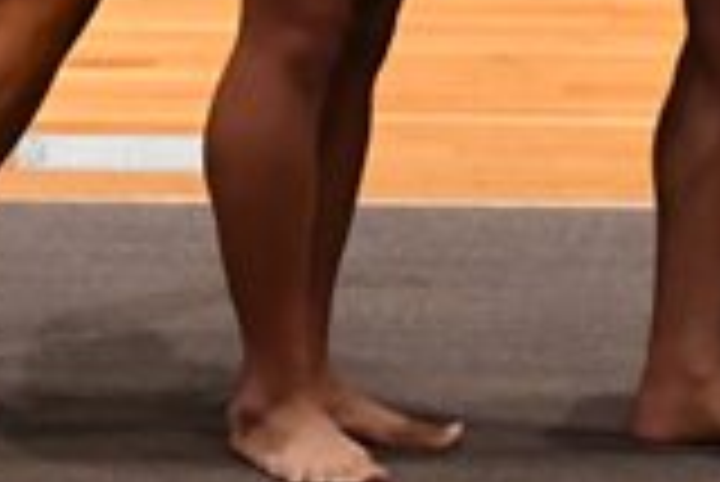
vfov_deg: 1.5
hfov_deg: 2.3
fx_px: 18096
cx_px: -448
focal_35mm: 904
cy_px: -279
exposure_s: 1/400
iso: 4000
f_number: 5.6
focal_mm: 125
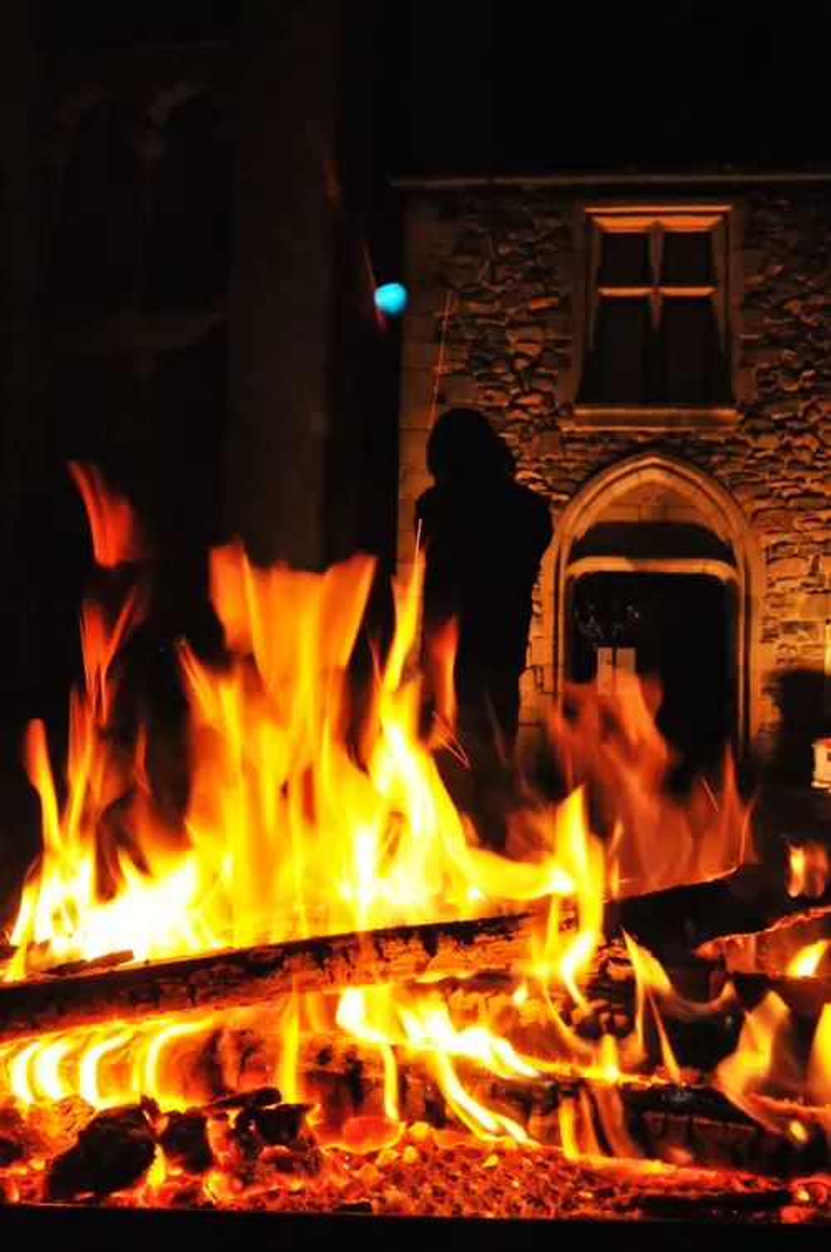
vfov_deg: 51.3
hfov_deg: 35.4
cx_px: 416
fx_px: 1302
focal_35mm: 38
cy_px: 626
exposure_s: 1/50
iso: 2500
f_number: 8
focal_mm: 25
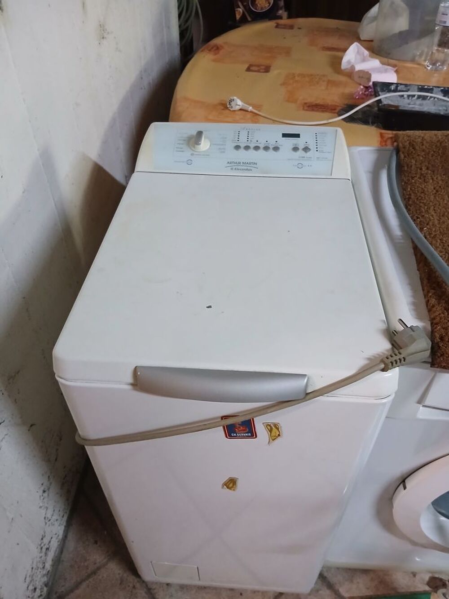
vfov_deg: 67.3
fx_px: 450
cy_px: 300
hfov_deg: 53.1
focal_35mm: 26
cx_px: 224
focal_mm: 3.98
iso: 640
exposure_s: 1/20
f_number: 1.8
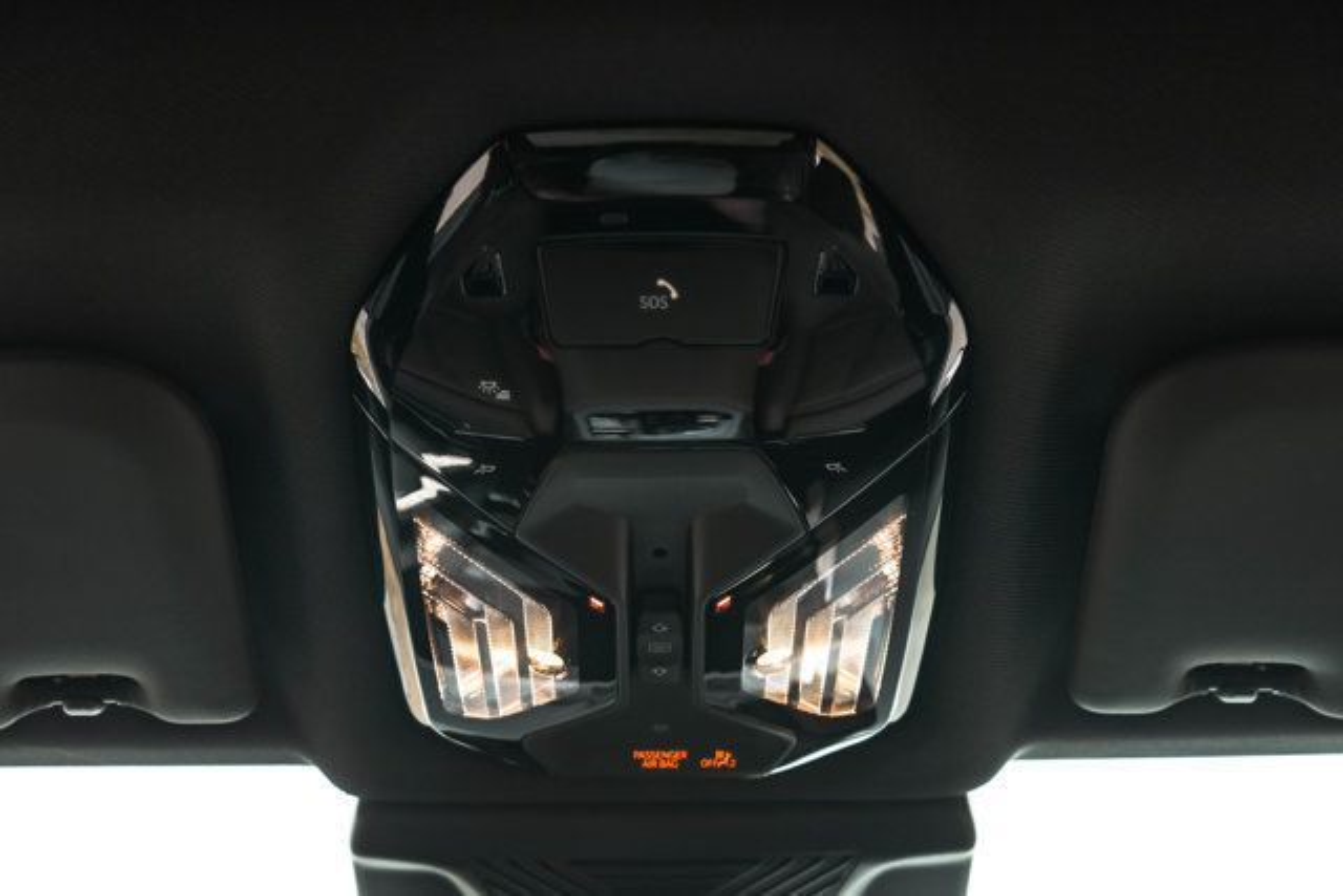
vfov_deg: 29.0
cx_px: 670
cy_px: 531
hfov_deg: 42.5
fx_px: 1726
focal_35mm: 46
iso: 640
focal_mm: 38
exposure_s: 1/200
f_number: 5
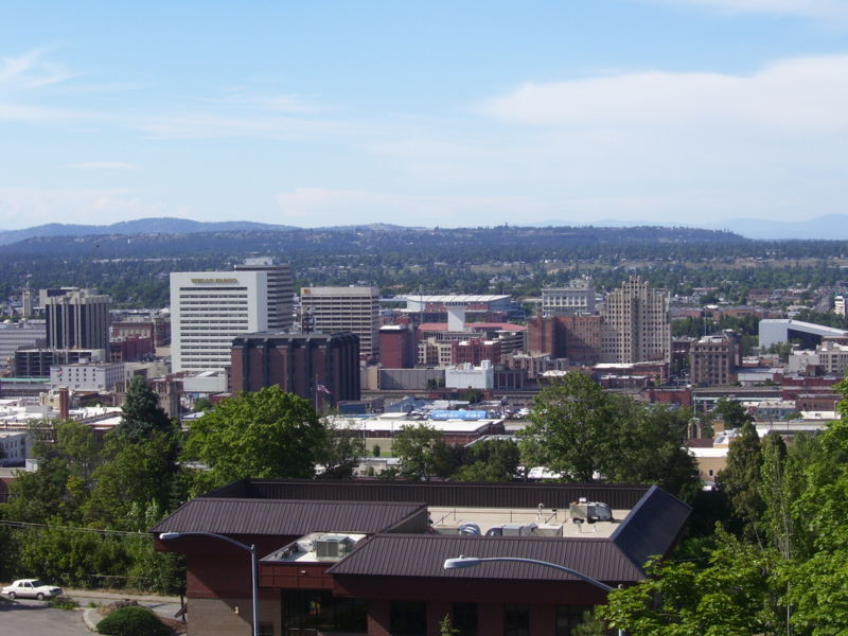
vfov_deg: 18.0
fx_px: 2009
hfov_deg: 23.8
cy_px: 318
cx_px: 424
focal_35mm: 82
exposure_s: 1/250
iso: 80
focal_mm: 13.5
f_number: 8
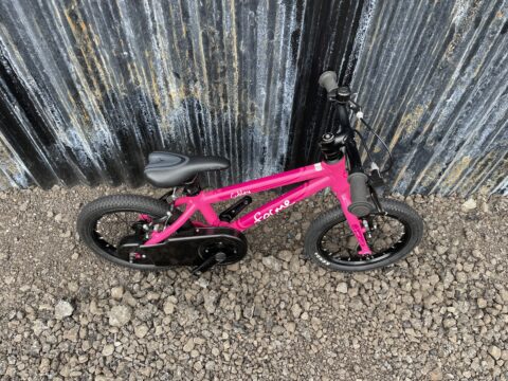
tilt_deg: -55.3
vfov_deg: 53.1
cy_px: 190
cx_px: 254
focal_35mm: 26
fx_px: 382
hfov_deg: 67.3
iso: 32
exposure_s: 1/128
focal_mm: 4.2
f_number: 1.6
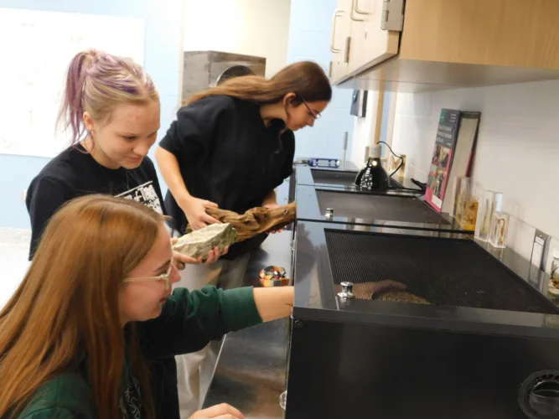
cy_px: 210
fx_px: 581
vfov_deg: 39.6
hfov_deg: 51.4
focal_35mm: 36
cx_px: 280
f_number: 3.5
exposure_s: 1/20
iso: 400
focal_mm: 6.3
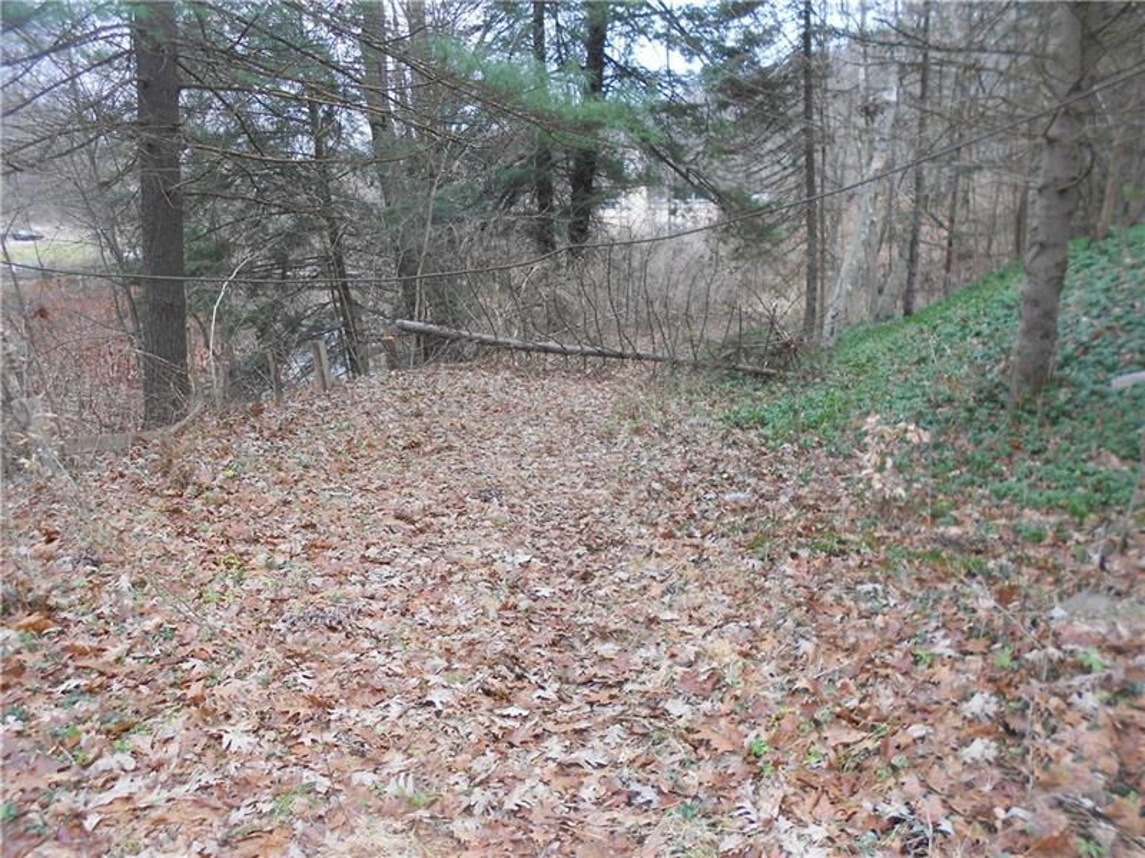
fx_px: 860
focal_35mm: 26
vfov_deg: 53.1
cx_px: 572
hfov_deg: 67.3
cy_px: 429
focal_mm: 4.6
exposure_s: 1/30
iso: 80
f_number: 3.2
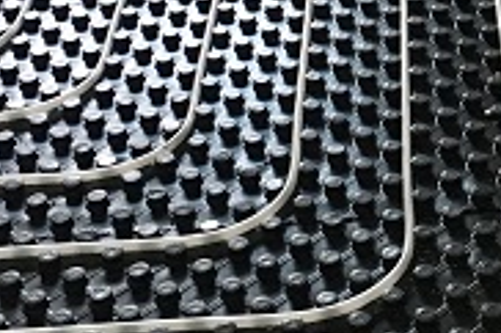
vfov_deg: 12.5
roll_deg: +0.1
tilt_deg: -24.3
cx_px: 504
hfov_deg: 18.8
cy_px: -99
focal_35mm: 106
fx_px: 1474
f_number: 2.2
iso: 200
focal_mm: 4.15
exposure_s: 1/33
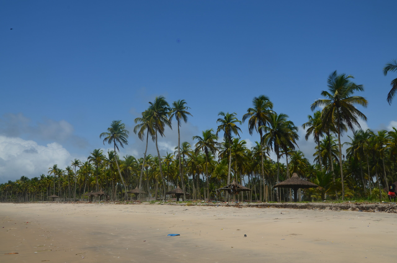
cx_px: 198
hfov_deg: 51.4
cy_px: 132
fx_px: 413
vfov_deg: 35.3
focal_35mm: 38
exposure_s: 1/250
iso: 100
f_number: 13
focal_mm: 25
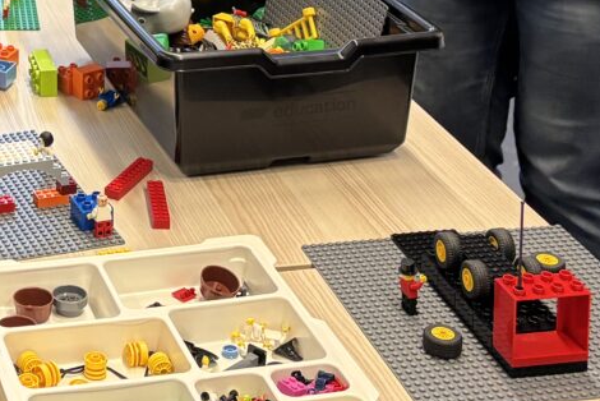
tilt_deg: -9.6
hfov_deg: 21.1
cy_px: -276
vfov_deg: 13.6
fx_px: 1534
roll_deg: +0.6
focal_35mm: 92
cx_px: -45
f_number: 1.6
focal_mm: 5.96
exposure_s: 1/100
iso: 100
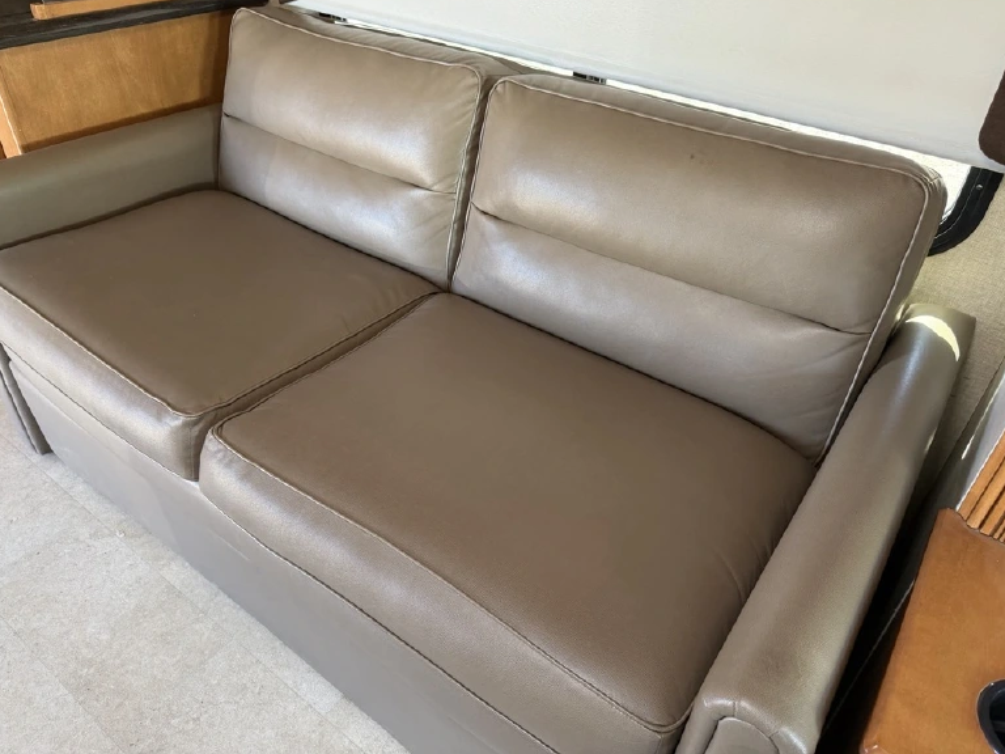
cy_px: 363
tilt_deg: -37.5
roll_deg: -0.1
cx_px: 487
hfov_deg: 69.4
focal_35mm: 25
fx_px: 726
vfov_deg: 54.9
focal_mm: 6.76
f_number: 1.78
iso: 200
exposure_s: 1/67
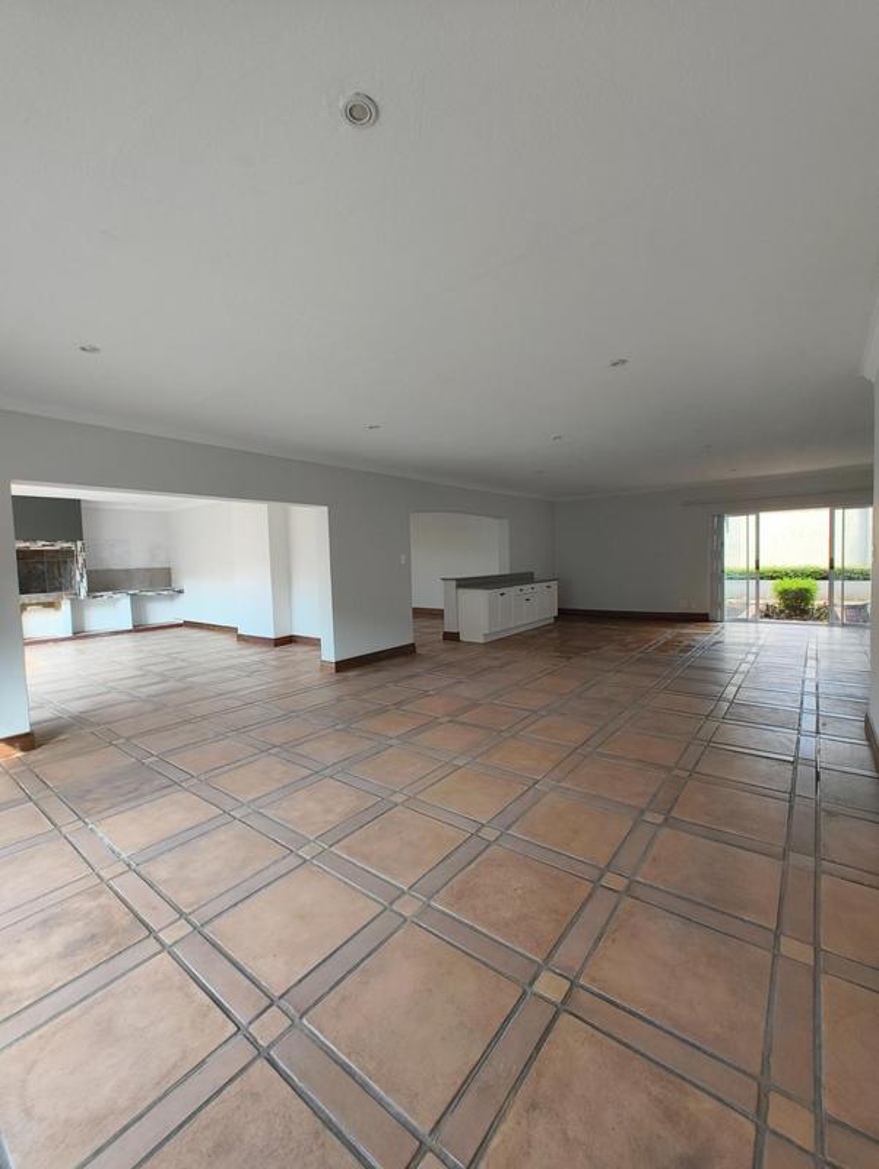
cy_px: 584
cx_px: 440
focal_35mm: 14
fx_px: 473
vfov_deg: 102.0
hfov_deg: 85.8
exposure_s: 1/50
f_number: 2.2
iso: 188
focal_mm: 2.15
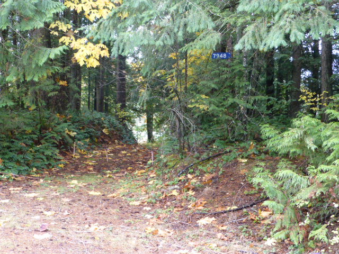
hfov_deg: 40.4
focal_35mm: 47
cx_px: 170
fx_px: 460
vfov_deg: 30.9
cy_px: 127
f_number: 4.2
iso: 400
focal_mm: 8.5
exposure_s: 1/50
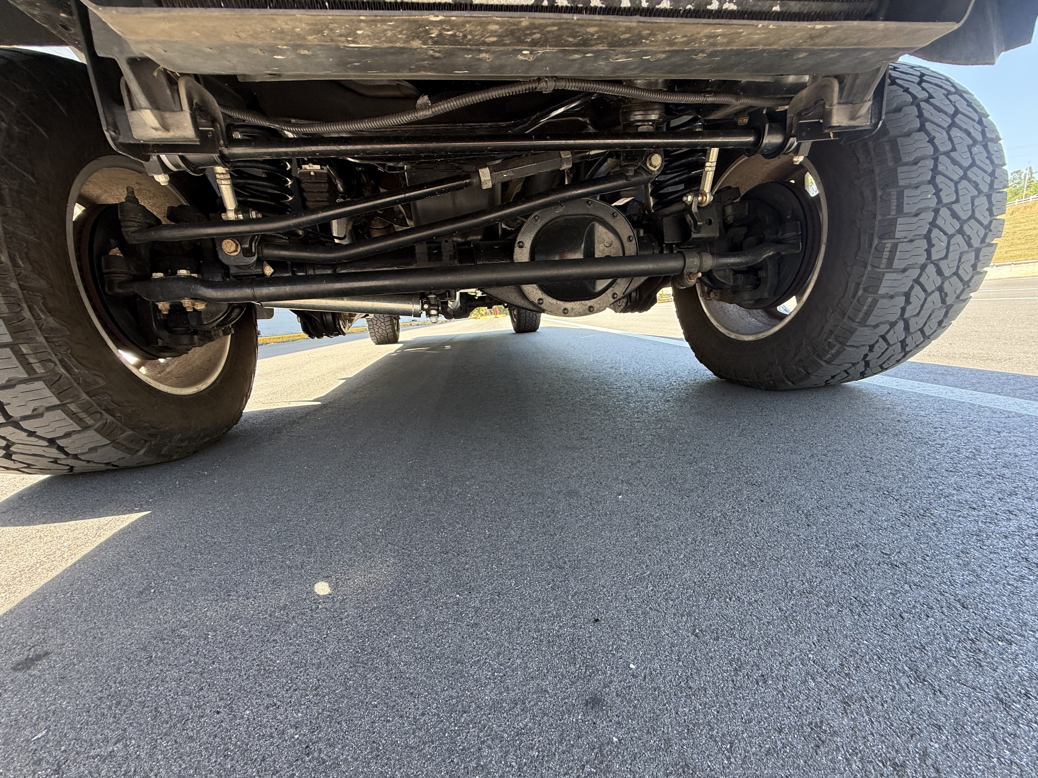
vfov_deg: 85.7
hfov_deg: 102.1
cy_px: 389
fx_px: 420
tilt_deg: -9.9
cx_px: 519
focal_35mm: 14
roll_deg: +3.9
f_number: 2.2
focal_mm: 2.22
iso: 100
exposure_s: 1/99
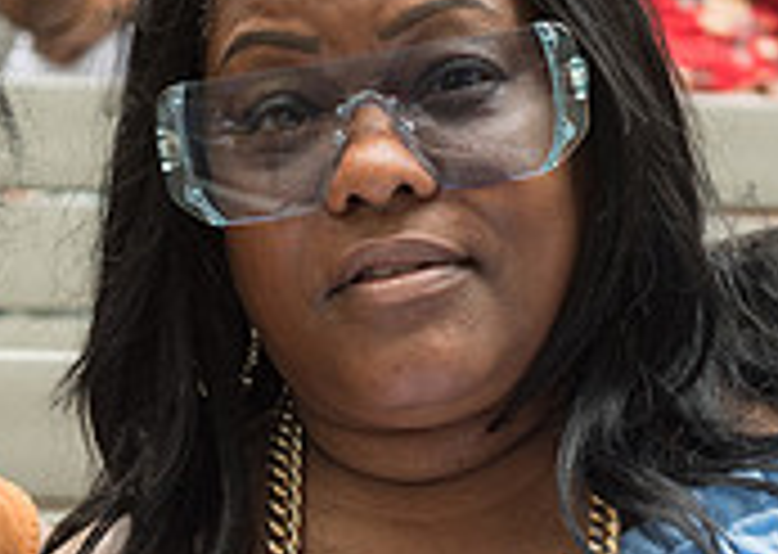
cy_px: 483
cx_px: 109
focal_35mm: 216
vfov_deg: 6.6
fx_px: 4765
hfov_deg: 9.3
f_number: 4.5
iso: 500
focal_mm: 55
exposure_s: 1/160
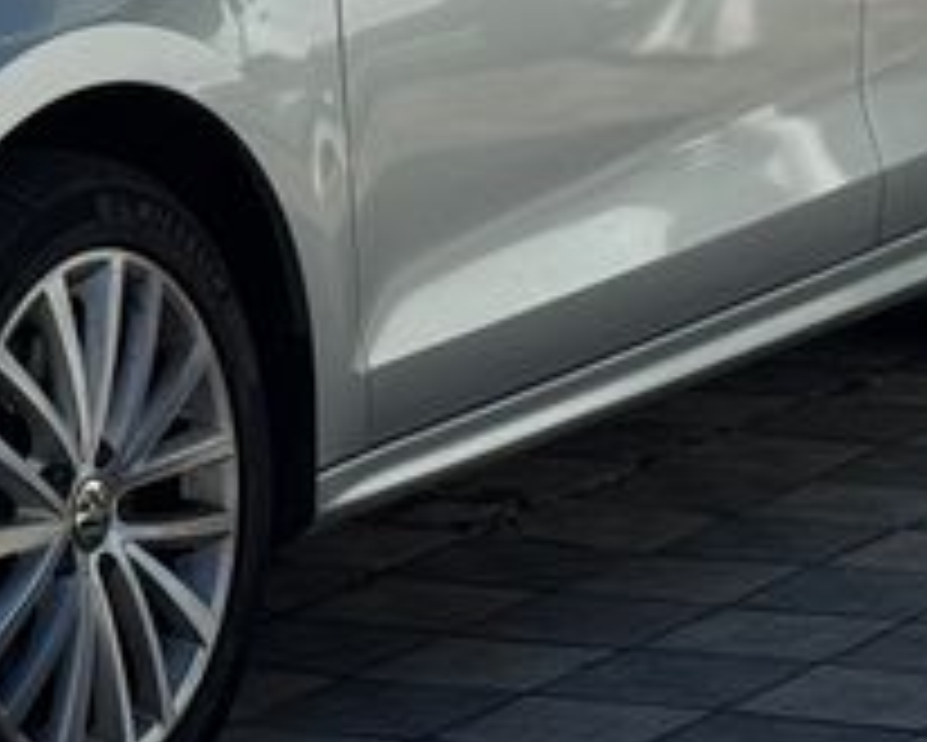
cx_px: -212
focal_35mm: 184
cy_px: -40
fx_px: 5051
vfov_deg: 8.4
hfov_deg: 10.3
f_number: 1.78
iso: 64
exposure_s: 1/3817
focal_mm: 6.76
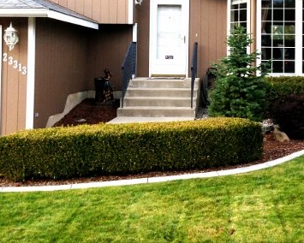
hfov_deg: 32.0
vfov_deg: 25.8
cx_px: 217
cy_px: 50
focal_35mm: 58
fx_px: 522
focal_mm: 4.12
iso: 50
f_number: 2.4
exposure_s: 1/63
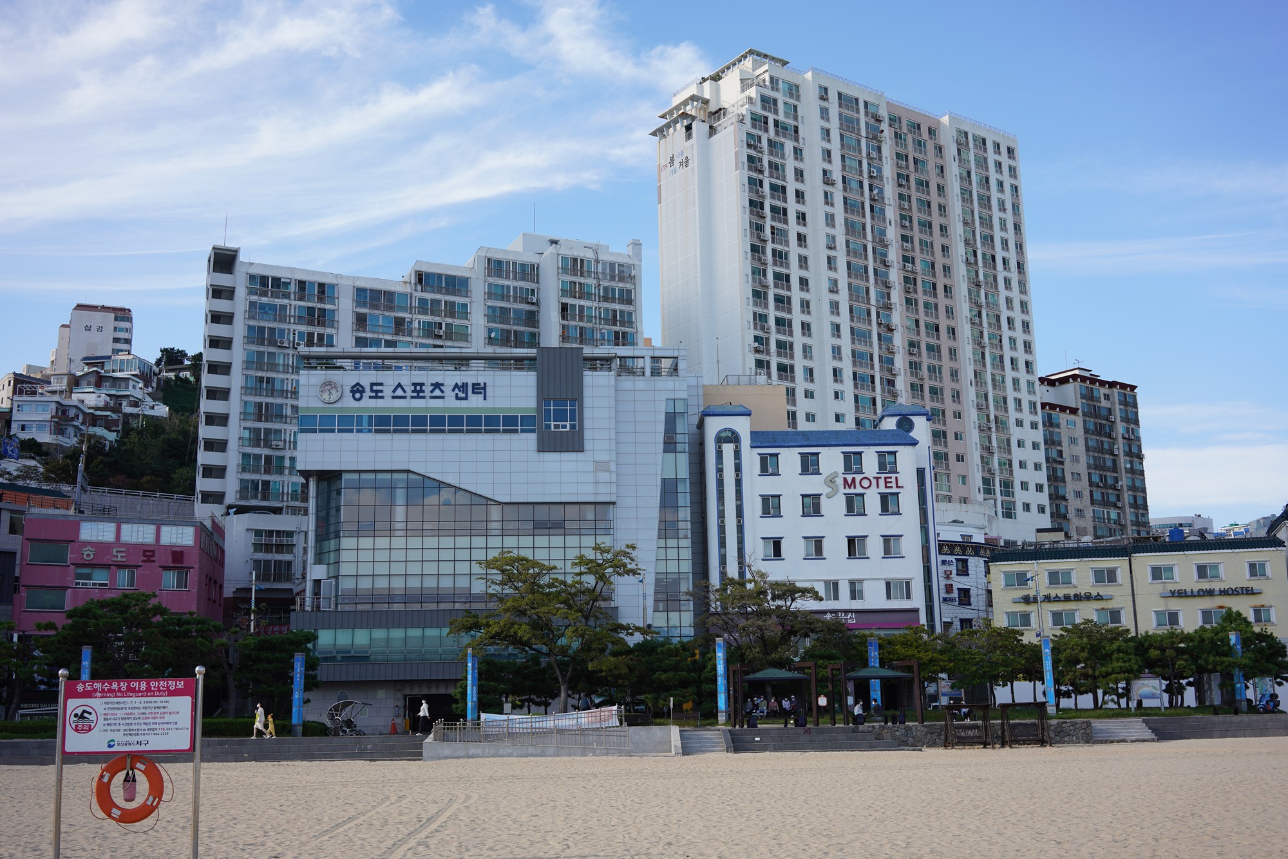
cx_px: 644
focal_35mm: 35
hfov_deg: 54.4
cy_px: 430
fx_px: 1252
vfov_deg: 37.9
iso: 100
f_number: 7.1
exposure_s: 1/160
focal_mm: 35
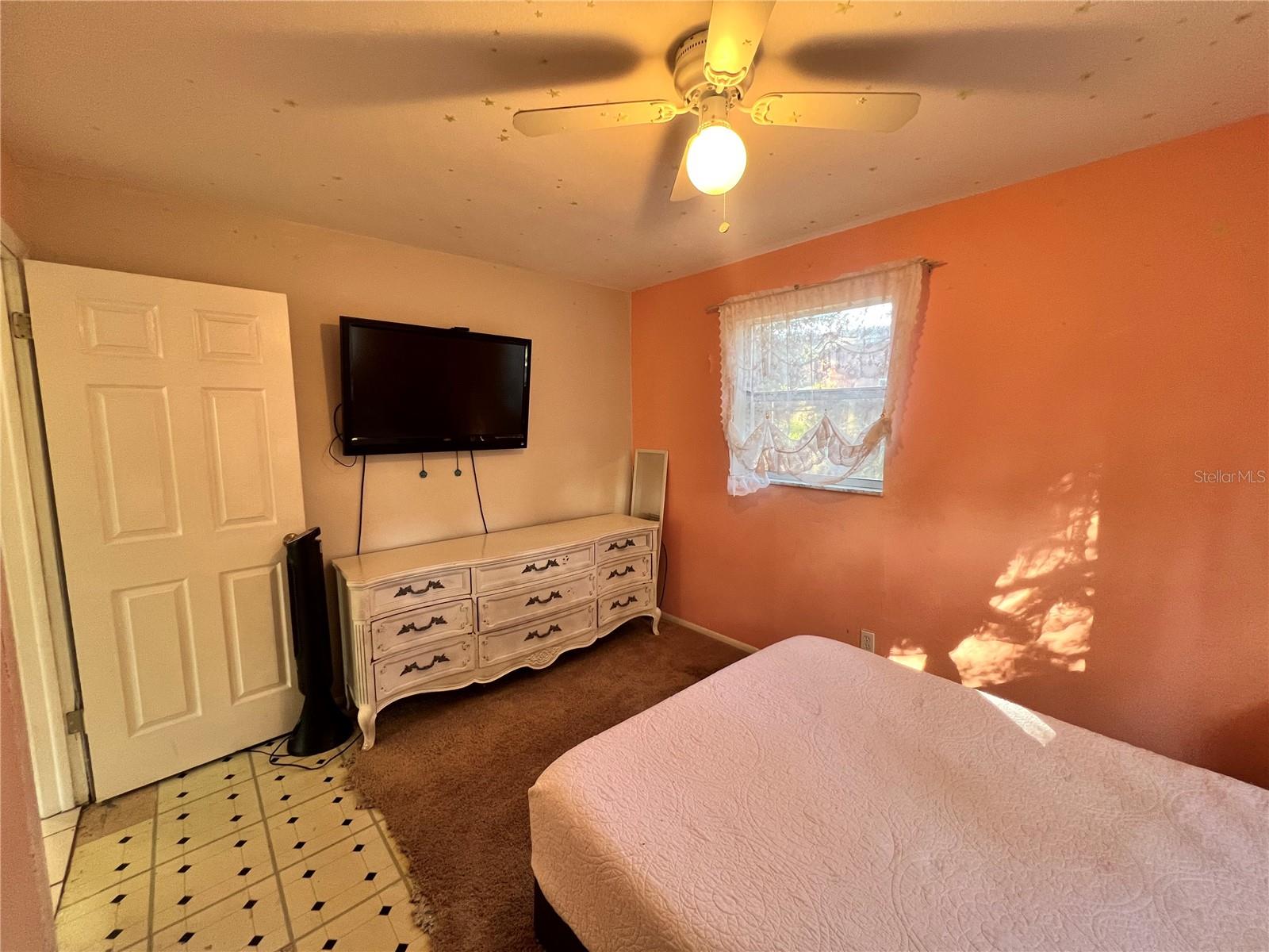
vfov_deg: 89.9
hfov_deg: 106.2
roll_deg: +0.5
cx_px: 634
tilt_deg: -6.4
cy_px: 476
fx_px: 477
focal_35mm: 13
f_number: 1.8
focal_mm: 1.57
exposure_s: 1/60
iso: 250
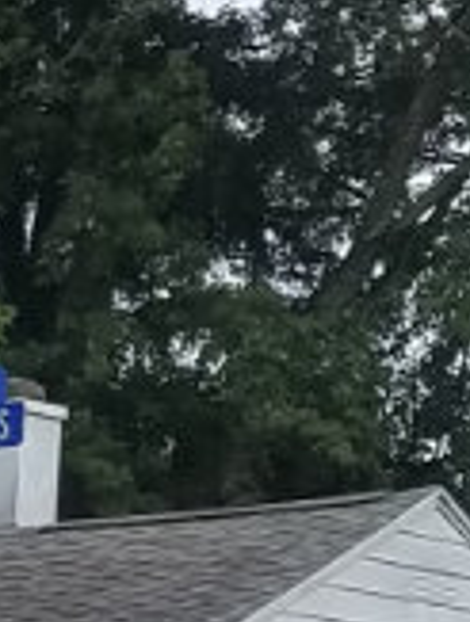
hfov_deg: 7.5
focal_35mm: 191
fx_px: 3444
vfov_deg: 9.9
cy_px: 1061
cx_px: -409
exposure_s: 1/860
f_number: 1.7
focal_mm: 4.2
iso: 50
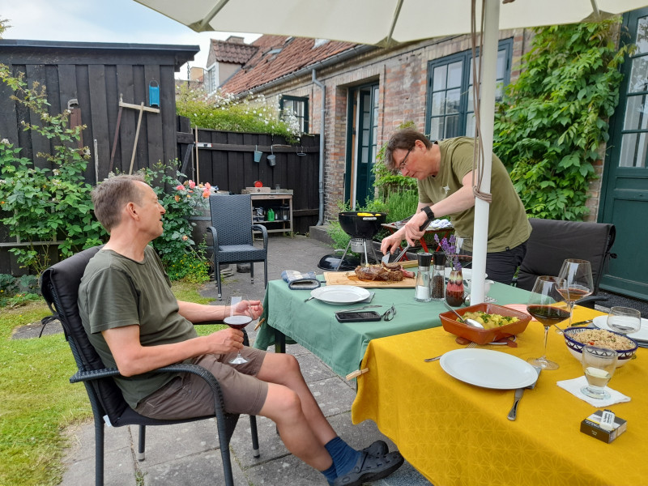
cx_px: 324
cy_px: 243
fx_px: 468
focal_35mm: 25
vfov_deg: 54.9
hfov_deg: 69.4
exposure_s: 1/100
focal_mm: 4.6
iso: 32
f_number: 2
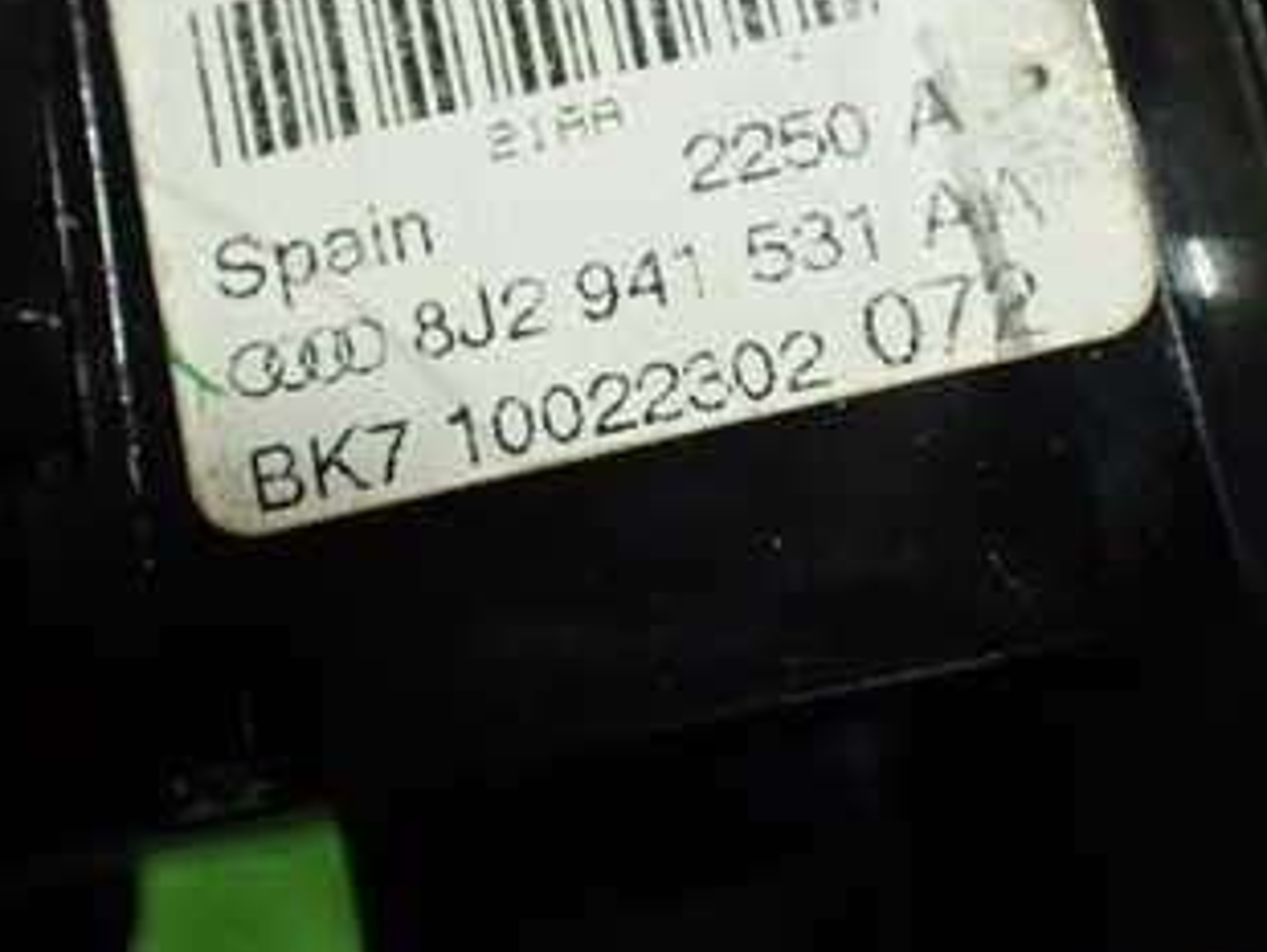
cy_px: 237
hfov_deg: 33.2
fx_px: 2125
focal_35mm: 58
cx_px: 666
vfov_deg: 25.0
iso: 800
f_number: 2.3
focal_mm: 5.4
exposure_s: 1/125
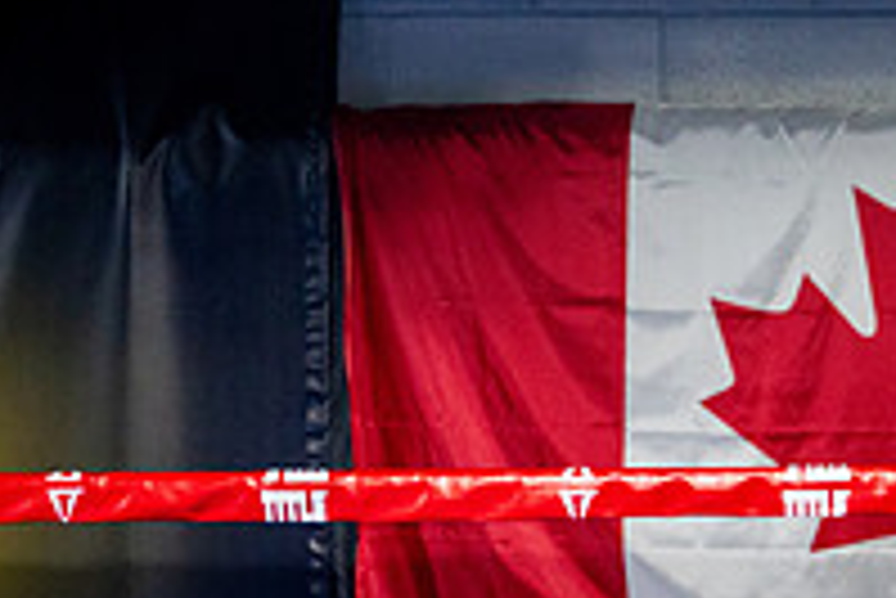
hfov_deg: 13.5
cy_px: 578
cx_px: 1180
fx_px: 3636
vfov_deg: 9.4
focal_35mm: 146
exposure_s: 1/800
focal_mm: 50
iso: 4000
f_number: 2
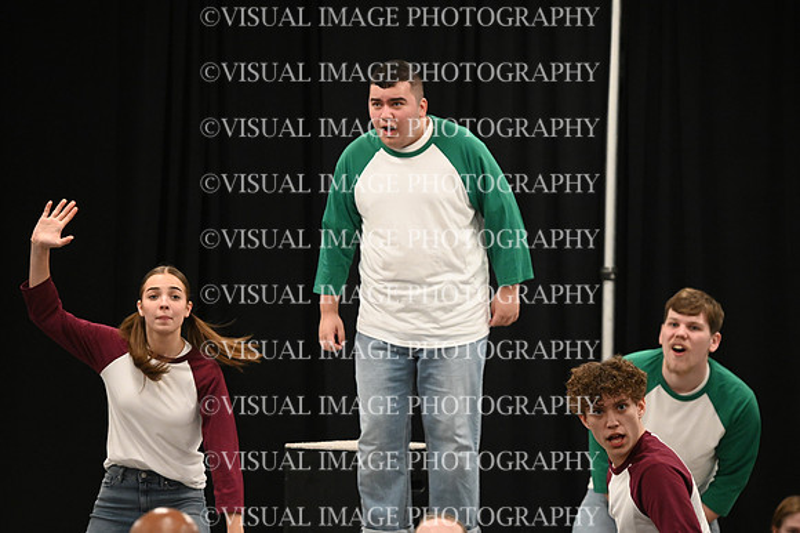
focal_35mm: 270
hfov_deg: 7.6
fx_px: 5996
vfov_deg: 5.1
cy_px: 266
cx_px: 400
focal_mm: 270
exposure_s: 1/250
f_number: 6
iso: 8000
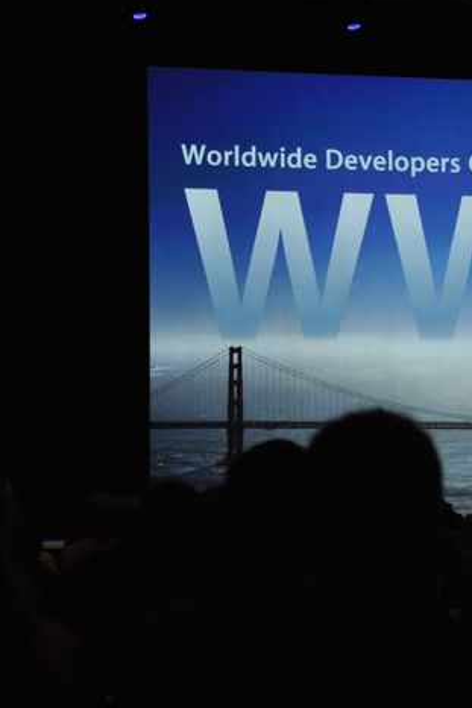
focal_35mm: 117
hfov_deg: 11.5
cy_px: 375
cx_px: 516
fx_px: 2303
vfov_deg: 17.5
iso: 1600
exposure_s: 1/160
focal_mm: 48
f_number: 4.8
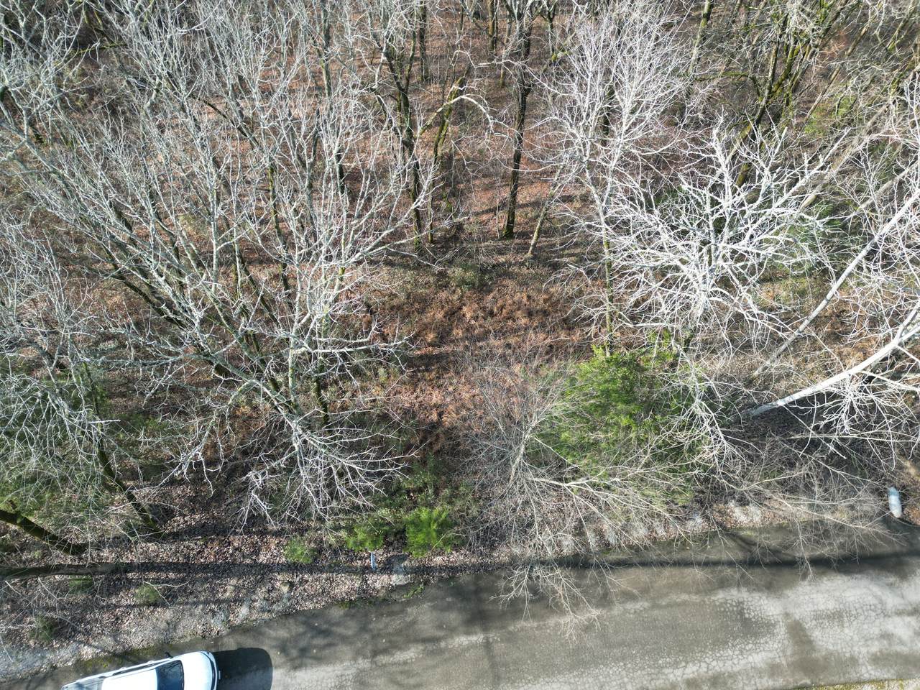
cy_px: 345
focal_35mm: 24
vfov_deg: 56.8
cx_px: 460
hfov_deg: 71.6
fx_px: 638
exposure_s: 1/640
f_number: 1.7
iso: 140
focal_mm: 6.72
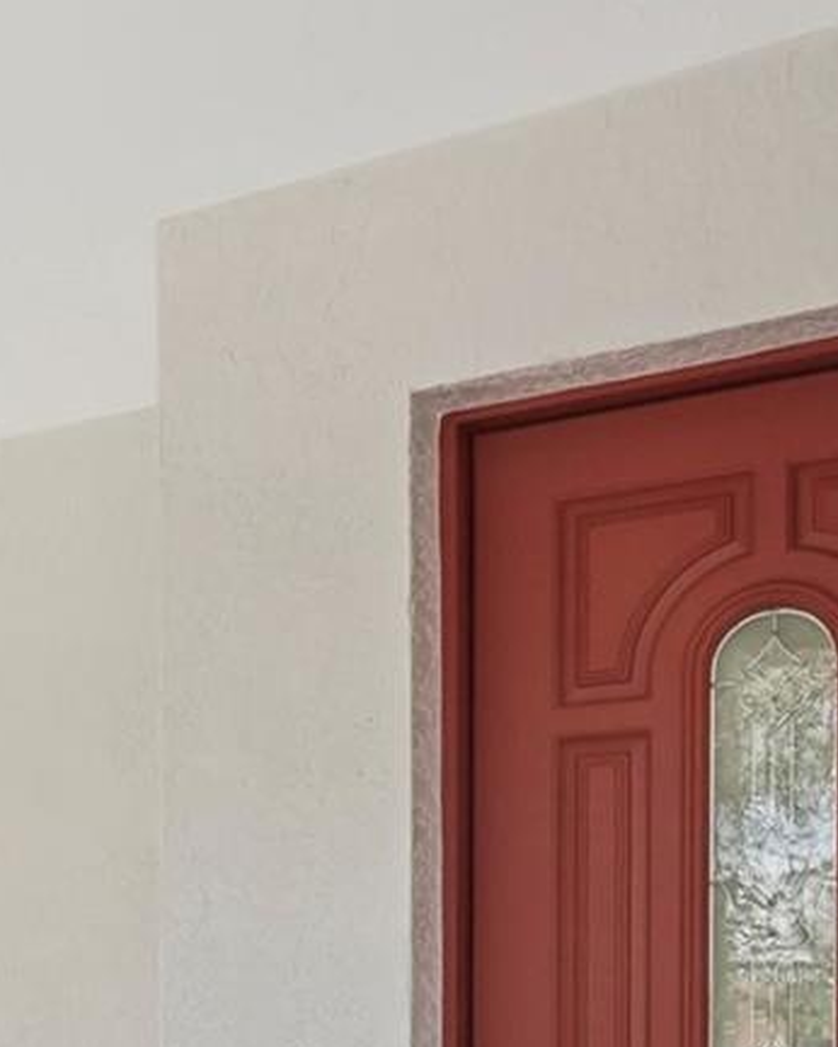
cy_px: 1068
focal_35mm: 61
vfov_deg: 28.9
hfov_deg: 23.0
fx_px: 1882
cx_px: -170
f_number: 8
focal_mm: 17.5
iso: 400
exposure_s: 1/320
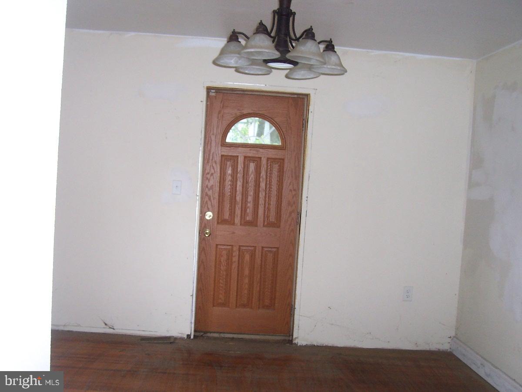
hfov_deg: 50.1
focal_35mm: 37
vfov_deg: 38.7
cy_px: 196
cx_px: 261
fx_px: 558
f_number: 2.8
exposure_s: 1/60
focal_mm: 5.6
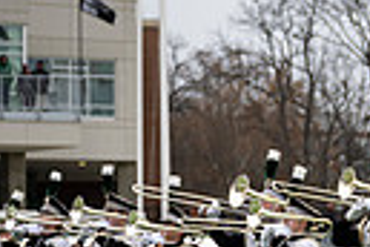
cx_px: 694
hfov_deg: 7.8
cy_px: 246
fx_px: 2631
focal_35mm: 256
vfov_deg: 5.4
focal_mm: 57
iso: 100
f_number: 2.8
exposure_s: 1/500
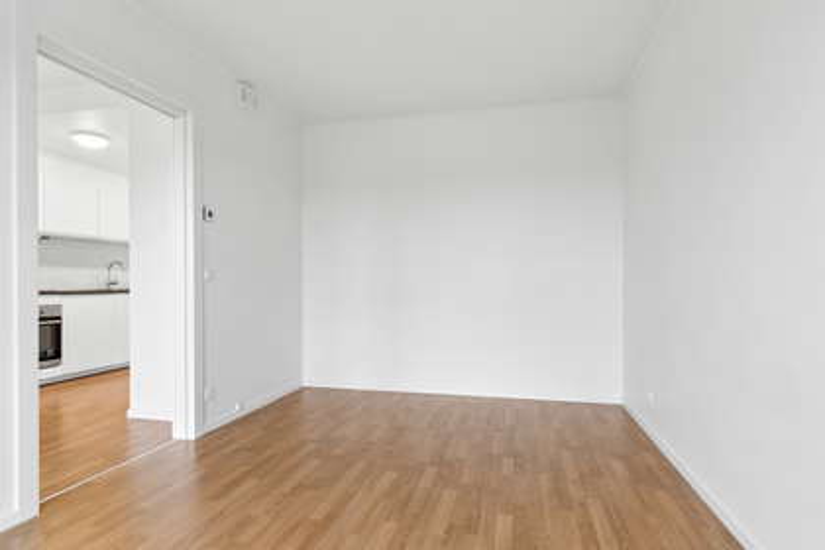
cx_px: 412
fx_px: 412
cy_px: 275
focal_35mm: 18
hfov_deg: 90.0
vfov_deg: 67.4
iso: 200
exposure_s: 1/30
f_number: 8
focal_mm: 12
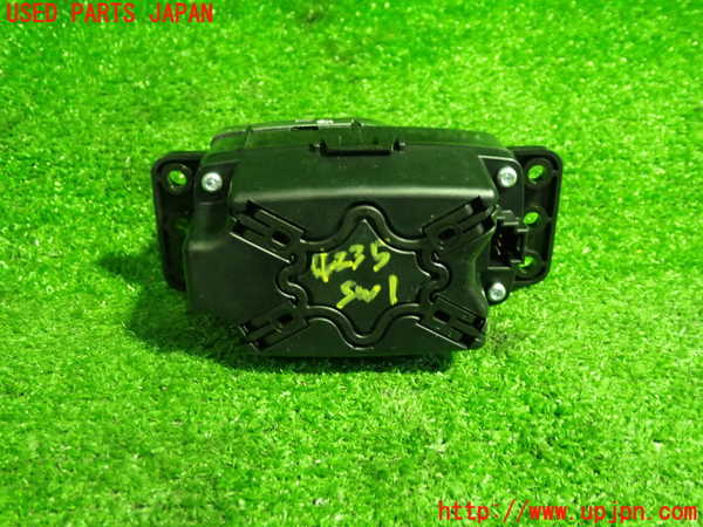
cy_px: 264
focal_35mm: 36
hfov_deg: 51.4
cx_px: 352
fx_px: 731
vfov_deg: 39.7
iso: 800
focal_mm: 6.37
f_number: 2.5
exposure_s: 1/30
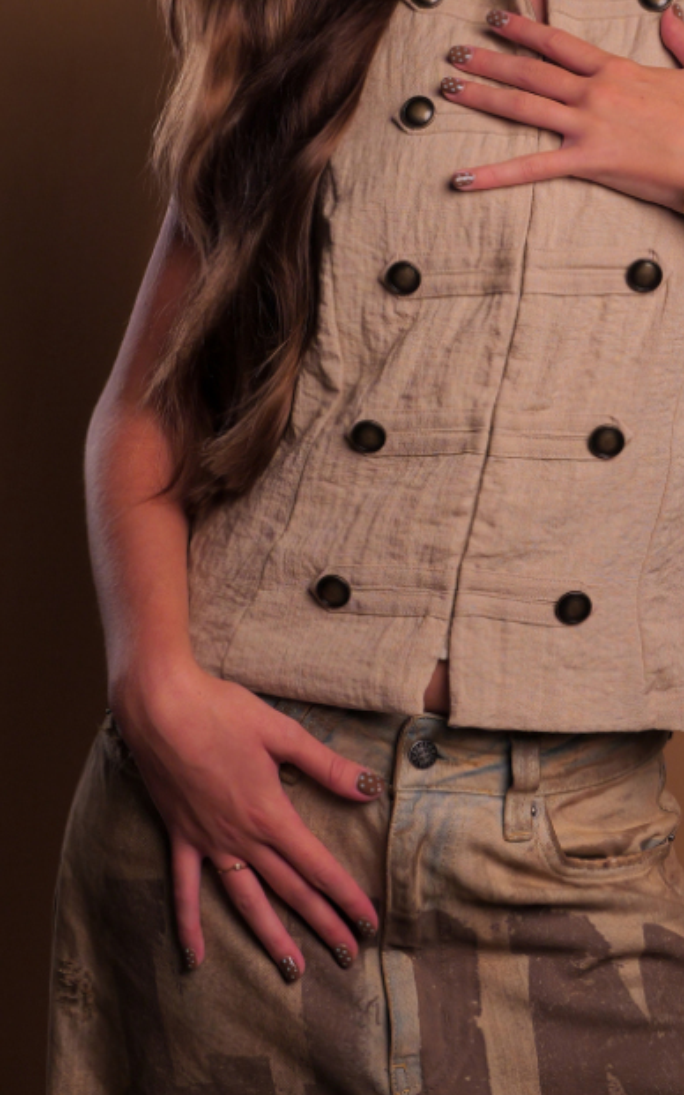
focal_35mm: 80
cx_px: 480
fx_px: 2387
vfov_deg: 25.5
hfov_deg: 16.3
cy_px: 272
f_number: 4
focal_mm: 22
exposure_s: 1/160
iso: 320
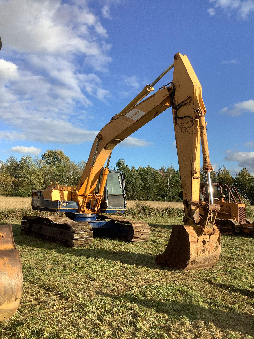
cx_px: 127
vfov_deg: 58.4
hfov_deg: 45.4
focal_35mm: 31
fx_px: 303
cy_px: 170
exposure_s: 1/867
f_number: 2.4
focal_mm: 3.3
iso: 25
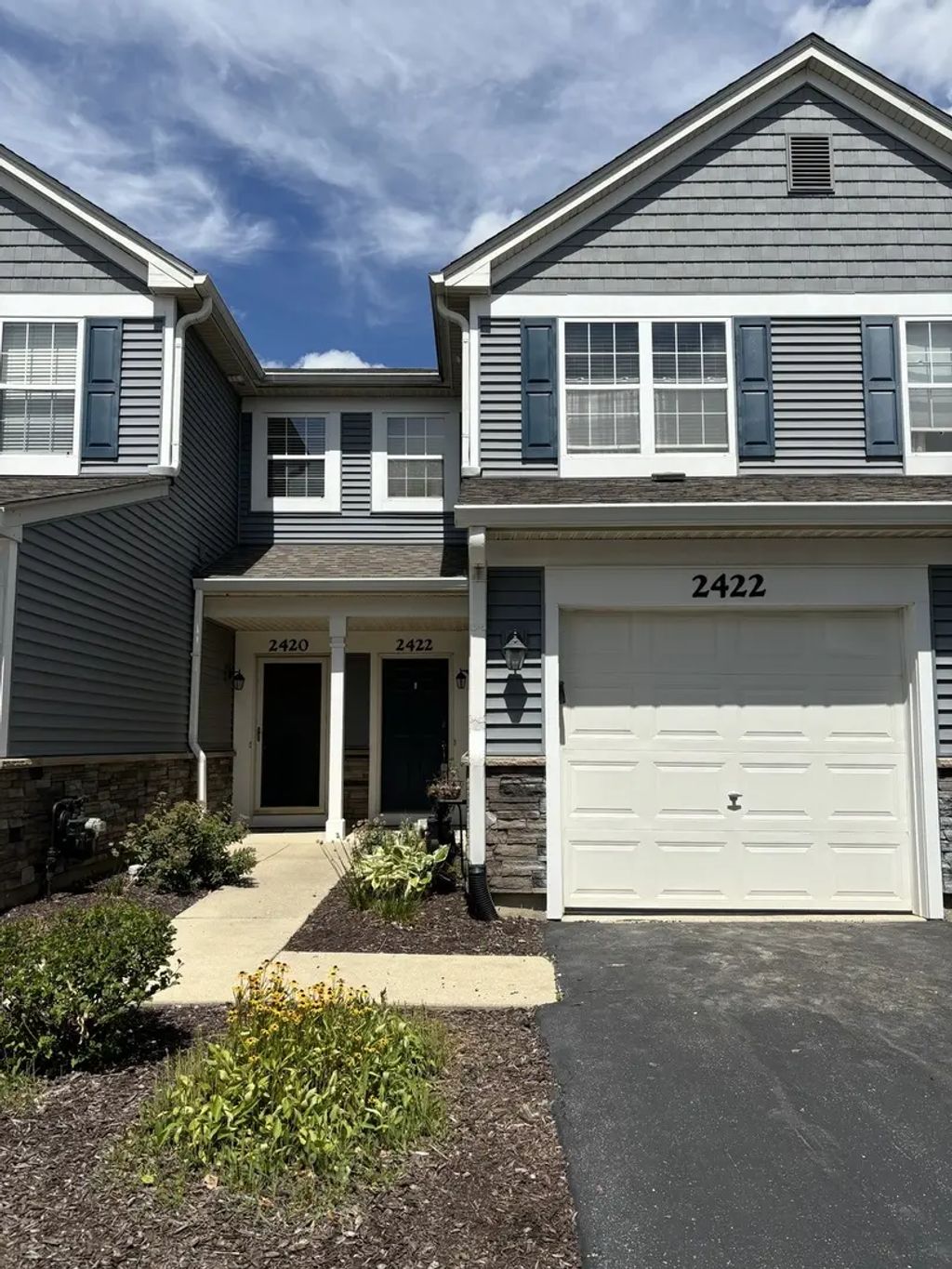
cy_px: 634
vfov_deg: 67.3
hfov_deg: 53.1
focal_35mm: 26
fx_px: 953
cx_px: 476
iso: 50
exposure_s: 1/5348
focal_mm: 5.96
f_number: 1.6
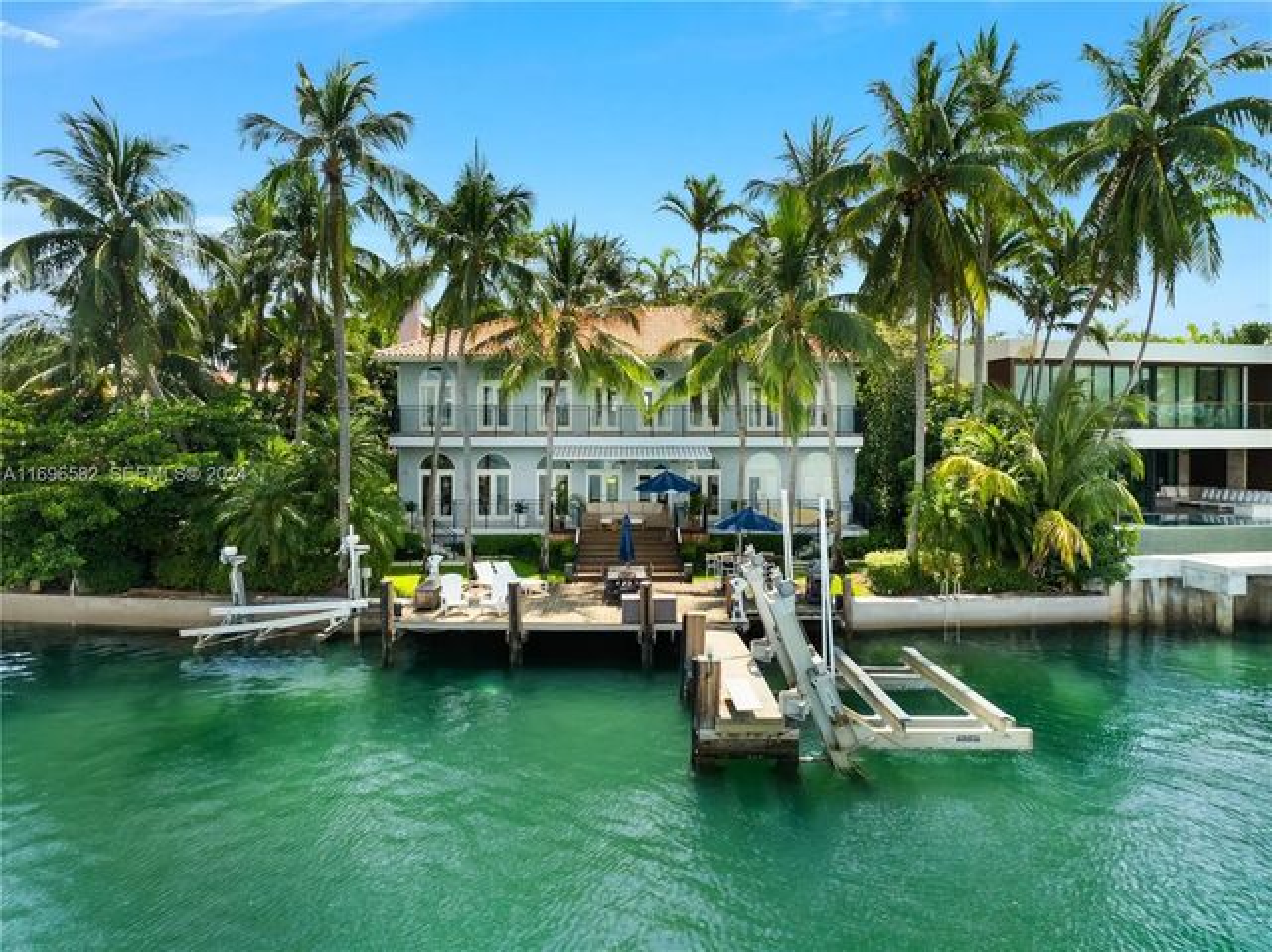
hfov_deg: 71.6
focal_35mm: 24
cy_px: 476
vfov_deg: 56.8
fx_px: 881
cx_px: 636
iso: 260
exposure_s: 1/400
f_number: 2.8
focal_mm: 12.29
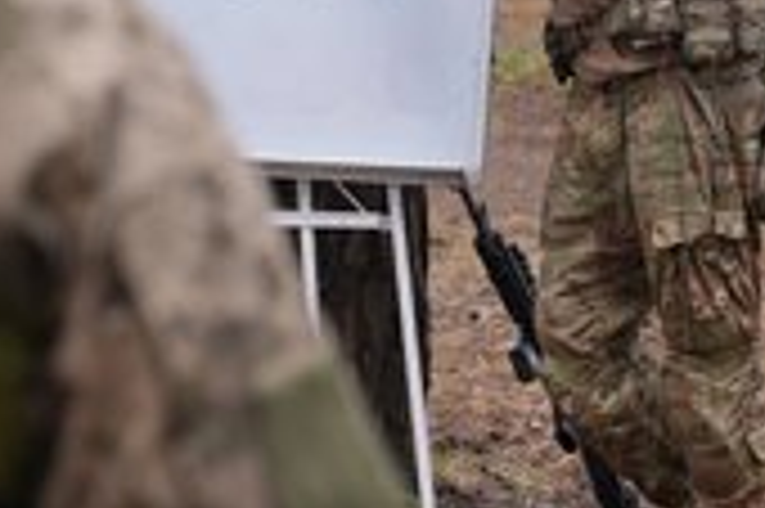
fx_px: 3503
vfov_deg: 8.3
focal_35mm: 165
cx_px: 513
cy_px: 2
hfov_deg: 12.4
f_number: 4
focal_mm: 70
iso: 80
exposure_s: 1/80
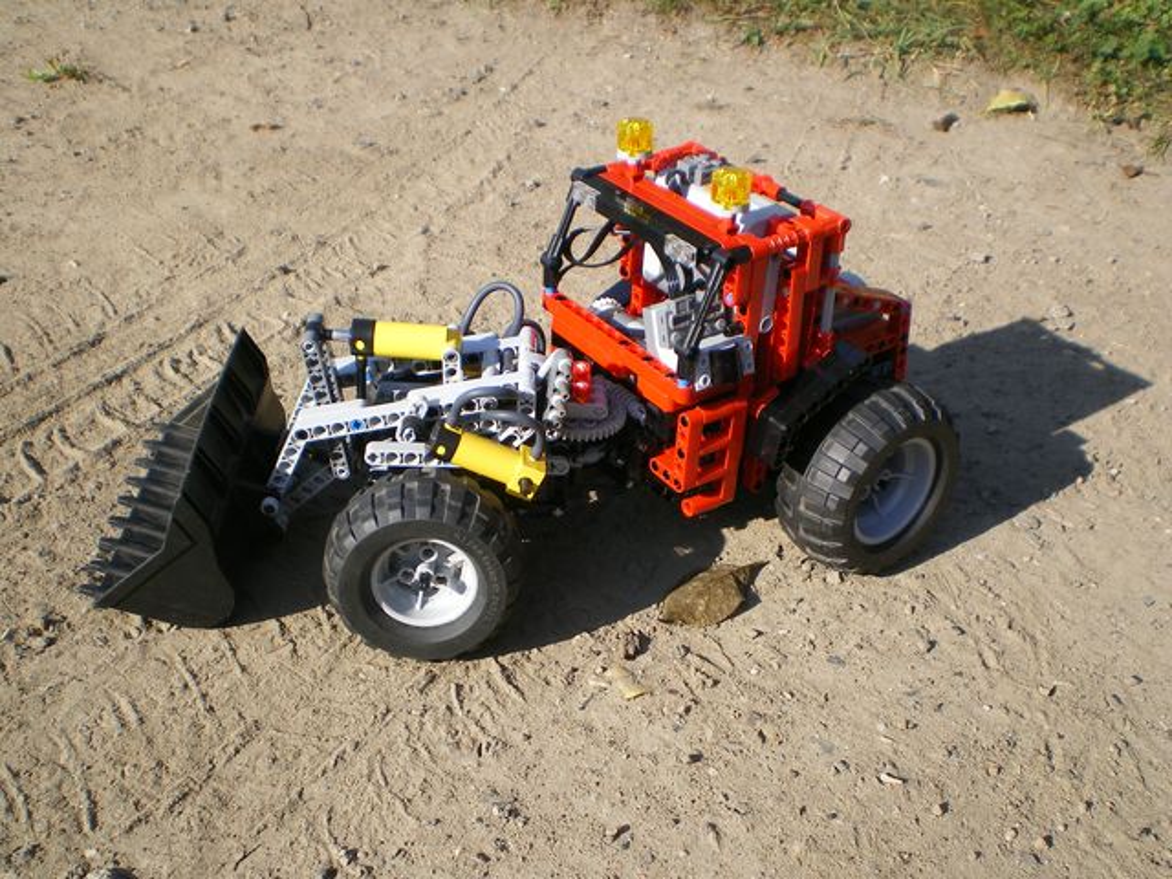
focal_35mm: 38
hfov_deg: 49.0
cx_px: 586
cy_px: 440
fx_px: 1287
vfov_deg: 37.7
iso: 64
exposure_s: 1/200
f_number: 4.6
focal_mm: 6.3
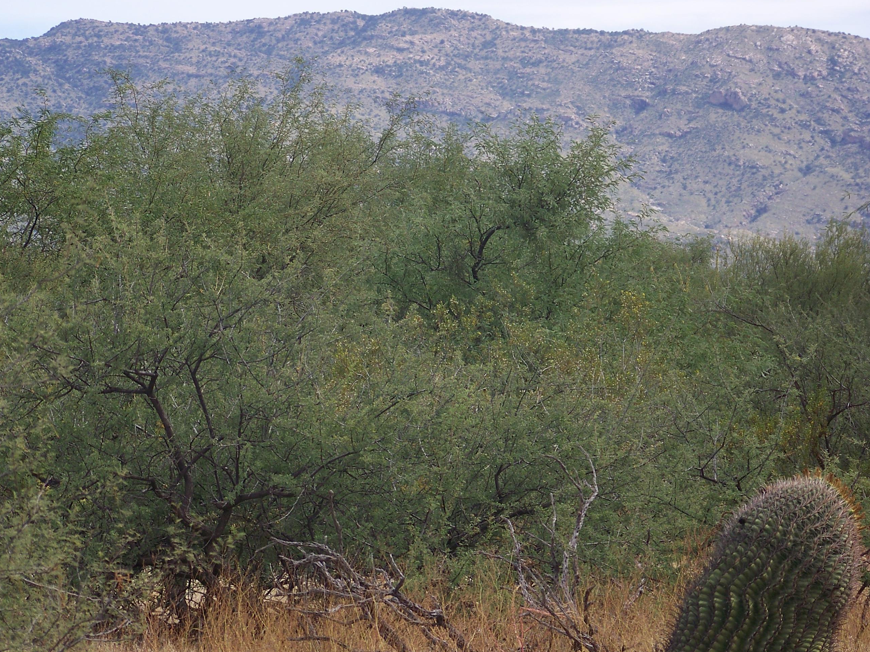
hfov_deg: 8.7
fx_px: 5730
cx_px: 373
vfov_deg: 6.5
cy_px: 333
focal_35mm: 228
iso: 64
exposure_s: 1/640
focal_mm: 31.6
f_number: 3.6
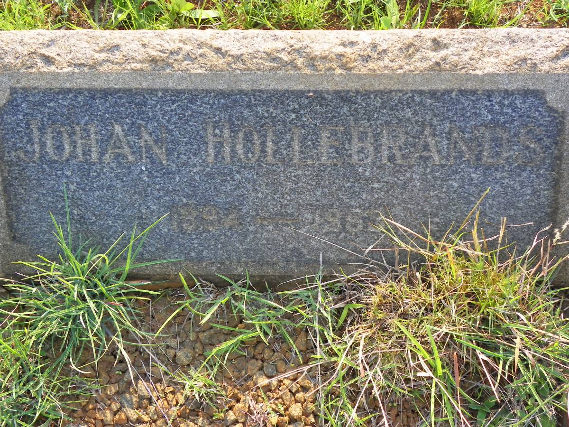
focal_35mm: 48
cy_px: 214
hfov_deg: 39.7
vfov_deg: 30.3
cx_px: 284
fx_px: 789
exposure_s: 1/125
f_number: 3.2
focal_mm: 8.5
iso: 64
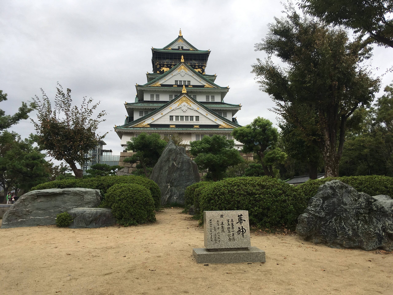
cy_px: 148
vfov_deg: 48.2
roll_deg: -0.8
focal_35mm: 29
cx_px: 196
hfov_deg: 61.7
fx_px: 329
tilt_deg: +8.2
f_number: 2.2
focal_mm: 4.15
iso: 25
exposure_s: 1/223
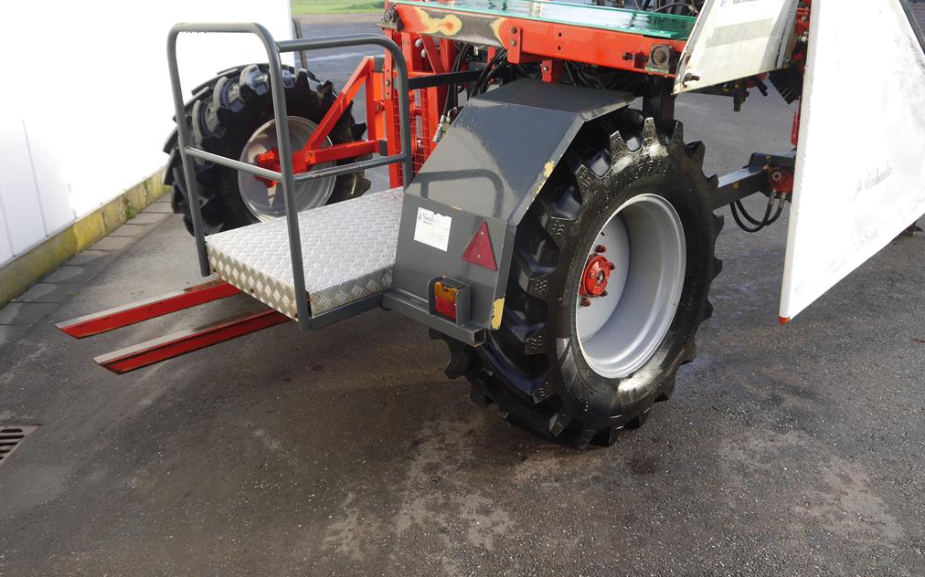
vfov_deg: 41.8
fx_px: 756
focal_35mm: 30
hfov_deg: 62.9
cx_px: 462
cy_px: 256
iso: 160
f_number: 4.5
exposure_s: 1/125
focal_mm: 14
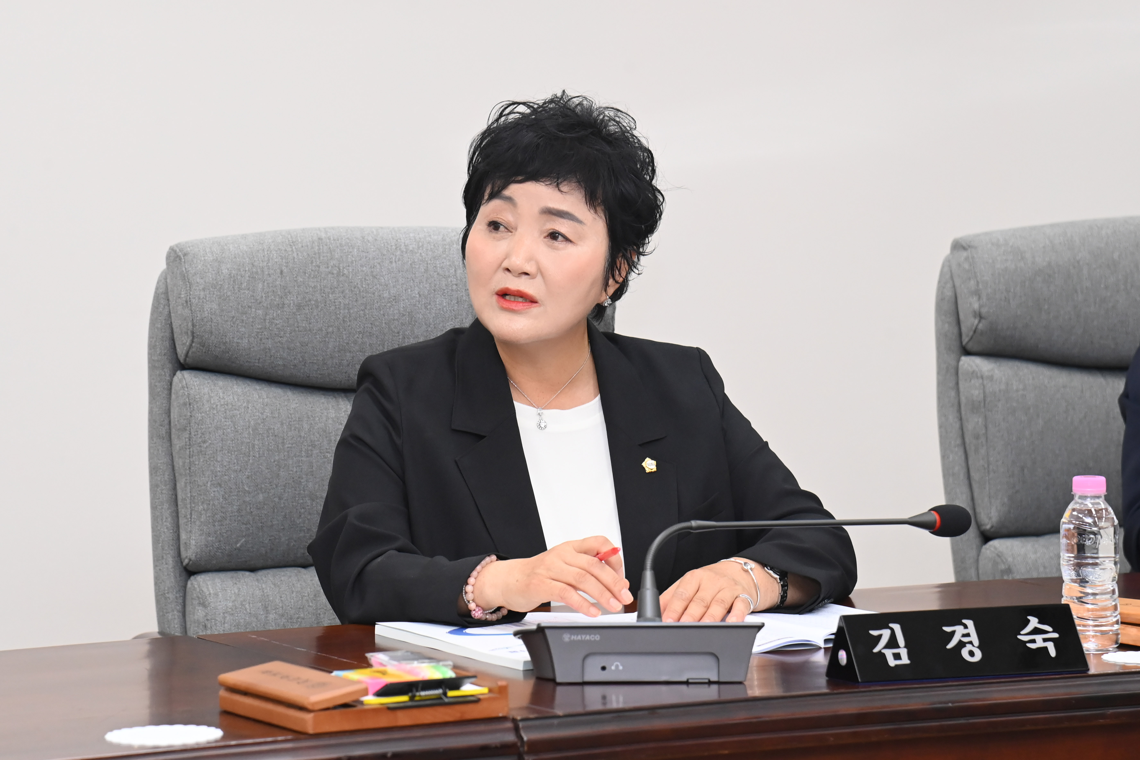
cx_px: 570
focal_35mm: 120
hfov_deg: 17.1
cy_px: 380
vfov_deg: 11.4
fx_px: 3800
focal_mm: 120
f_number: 6.3
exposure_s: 1/250
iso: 3200
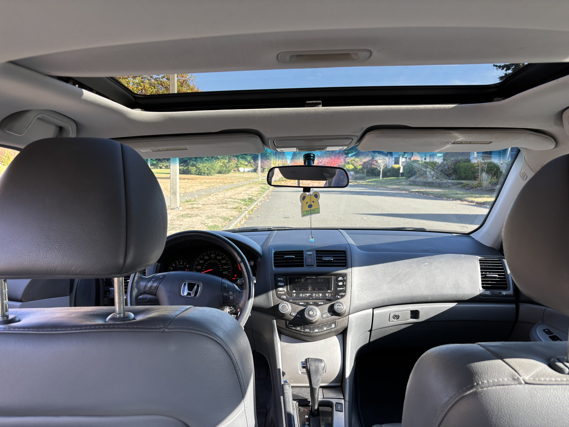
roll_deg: -0.7
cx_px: 284
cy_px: 214
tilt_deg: -6.8
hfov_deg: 67.3
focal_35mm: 26
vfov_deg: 53.1
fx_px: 427
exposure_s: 1/295
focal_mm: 5.96
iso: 50
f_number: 1.6
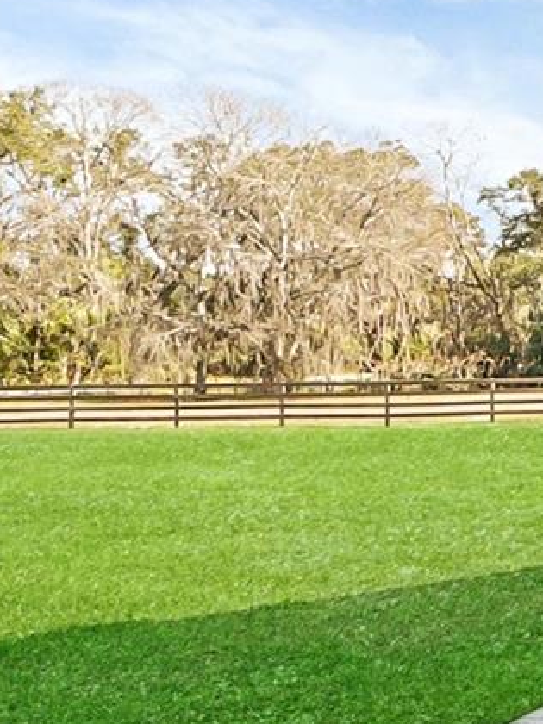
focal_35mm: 55
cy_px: 315
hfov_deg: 14.7
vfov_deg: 34.9
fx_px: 1150
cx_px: 1336
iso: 200
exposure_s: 1/250
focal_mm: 10
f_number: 7.1
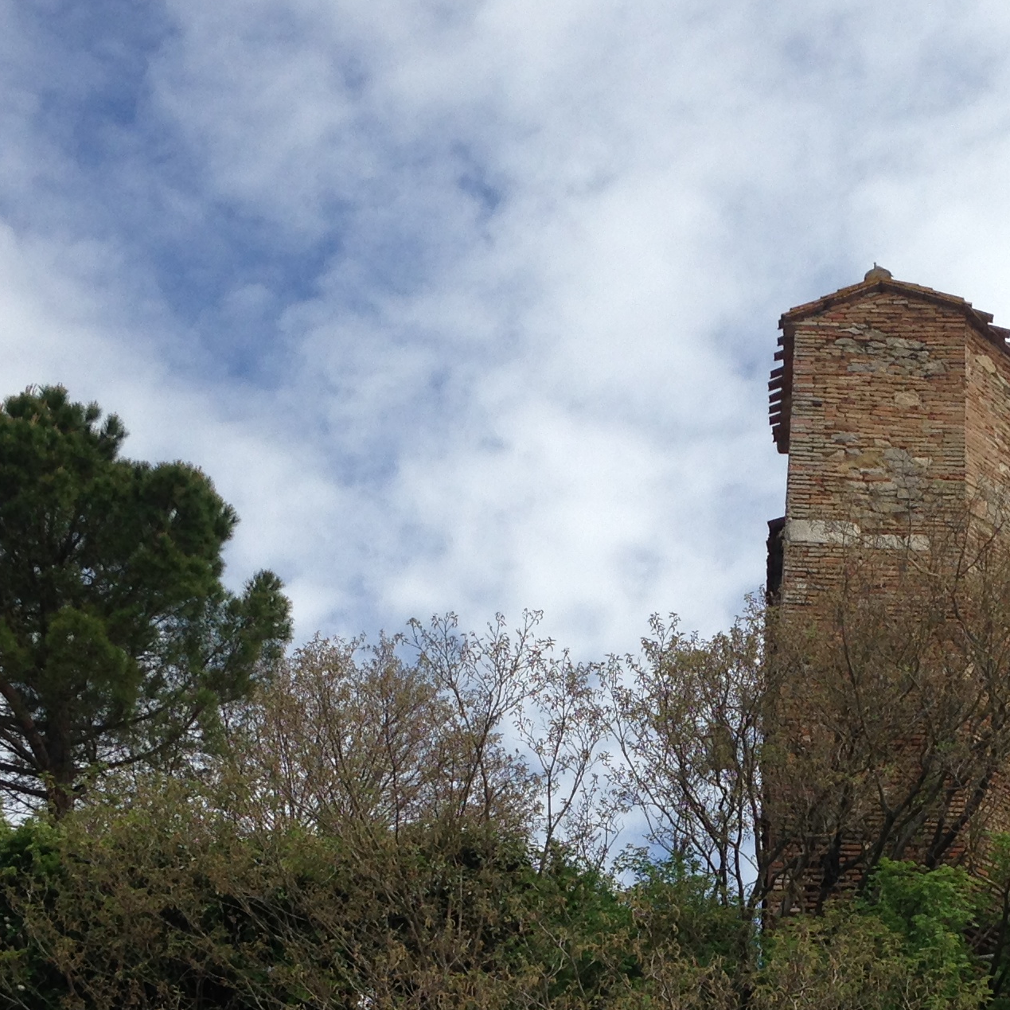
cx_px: 720
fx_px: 2476
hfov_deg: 22.9
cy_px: 836
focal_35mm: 75
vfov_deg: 22.7
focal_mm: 4.12
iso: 50
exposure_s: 1/1642
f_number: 2.4
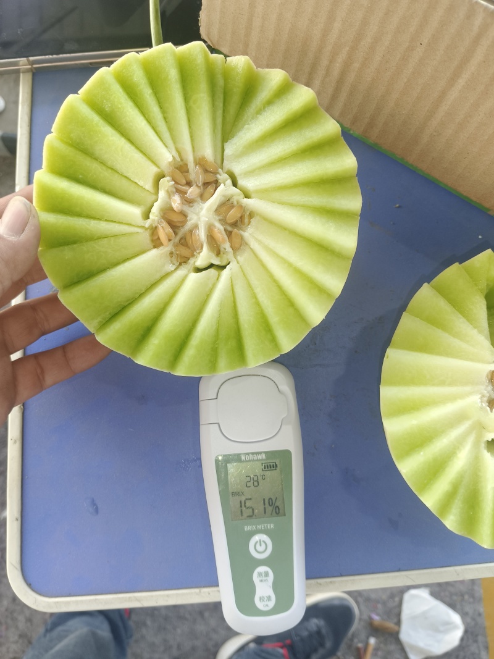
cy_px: 330
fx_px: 476
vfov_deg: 69.4
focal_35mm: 25
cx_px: 247
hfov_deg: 54.9
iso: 748
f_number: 1.79
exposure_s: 1/99.5
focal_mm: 4.84
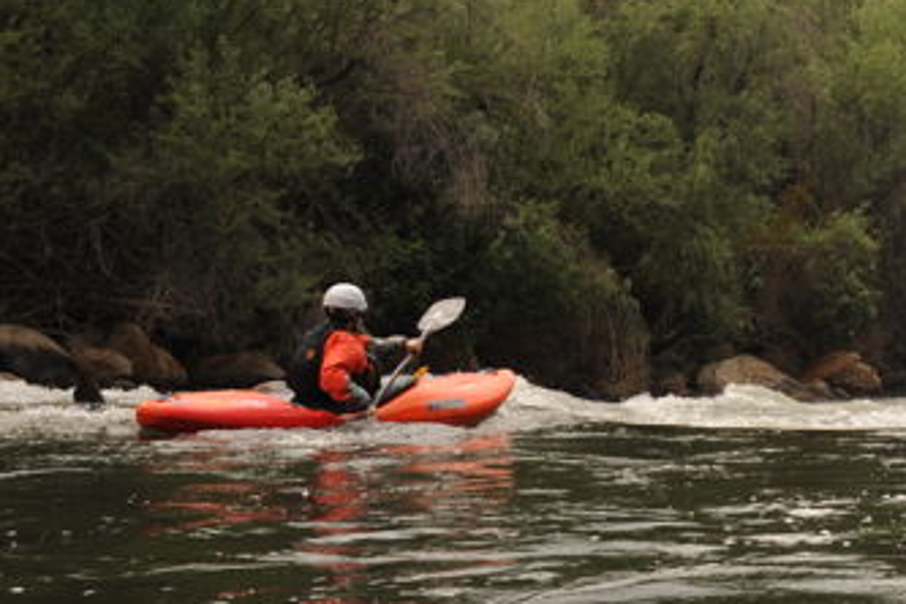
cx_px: 1042
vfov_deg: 16.1
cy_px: 79
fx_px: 2114
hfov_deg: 22.6
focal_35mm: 84
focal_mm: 35
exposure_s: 1/250
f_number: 10
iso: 250
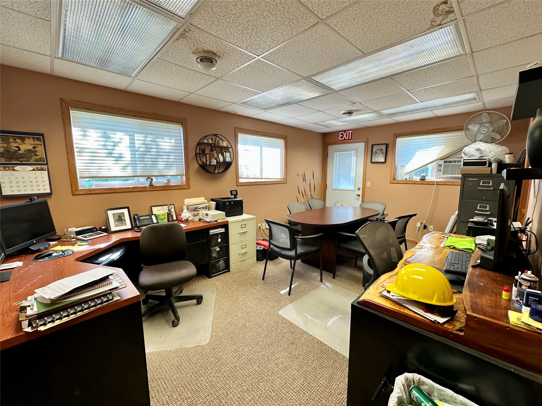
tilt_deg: -8.2
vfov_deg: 85.7
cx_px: 271
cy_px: 203
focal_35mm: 14
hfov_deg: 102.1
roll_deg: -1.7
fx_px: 219
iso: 100
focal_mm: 2.22
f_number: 2.2
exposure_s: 1/120
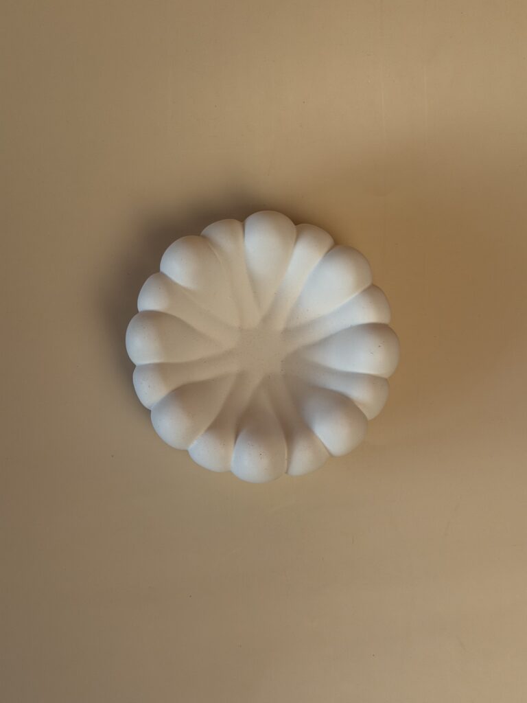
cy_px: 352
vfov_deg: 39.7
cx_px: 264
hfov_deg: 30.3
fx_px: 974
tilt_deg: -80.0
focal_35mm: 48
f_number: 1.78
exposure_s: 1/152
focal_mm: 6.76
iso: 50
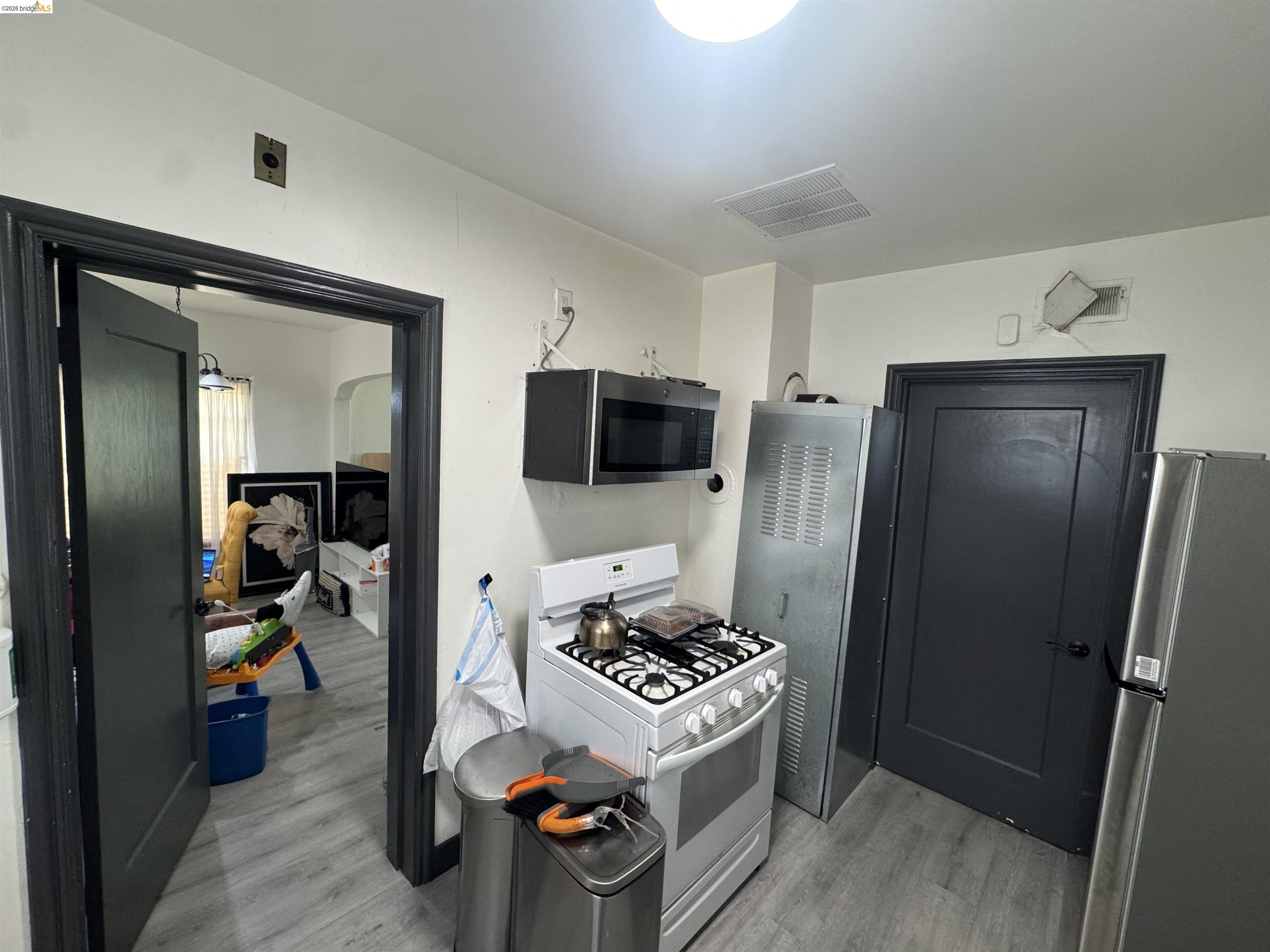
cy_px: 476
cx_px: 635
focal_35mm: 14
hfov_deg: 102.1
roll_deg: -2.7
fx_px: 514
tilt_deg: -5.0
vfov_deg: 85.7
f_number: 2.2
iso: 250
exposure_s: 1/60
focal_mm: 2.22
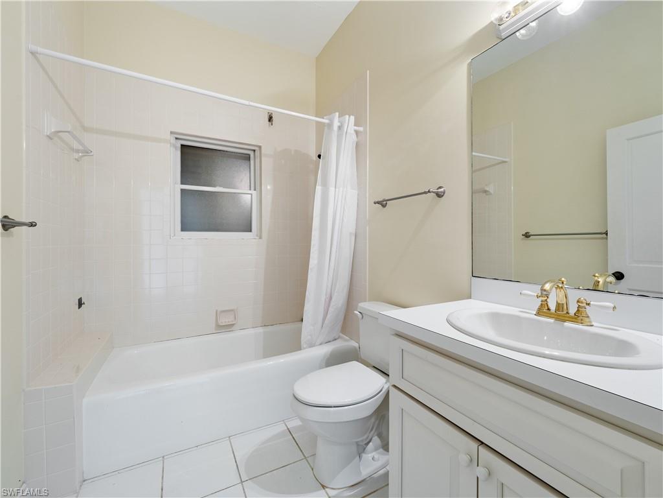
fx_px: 268
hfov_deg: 102.1
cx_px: 332
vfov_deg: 85.7
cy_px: 249
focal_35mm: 14
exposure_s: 1.6
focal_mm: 7
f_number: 7.1
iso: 200
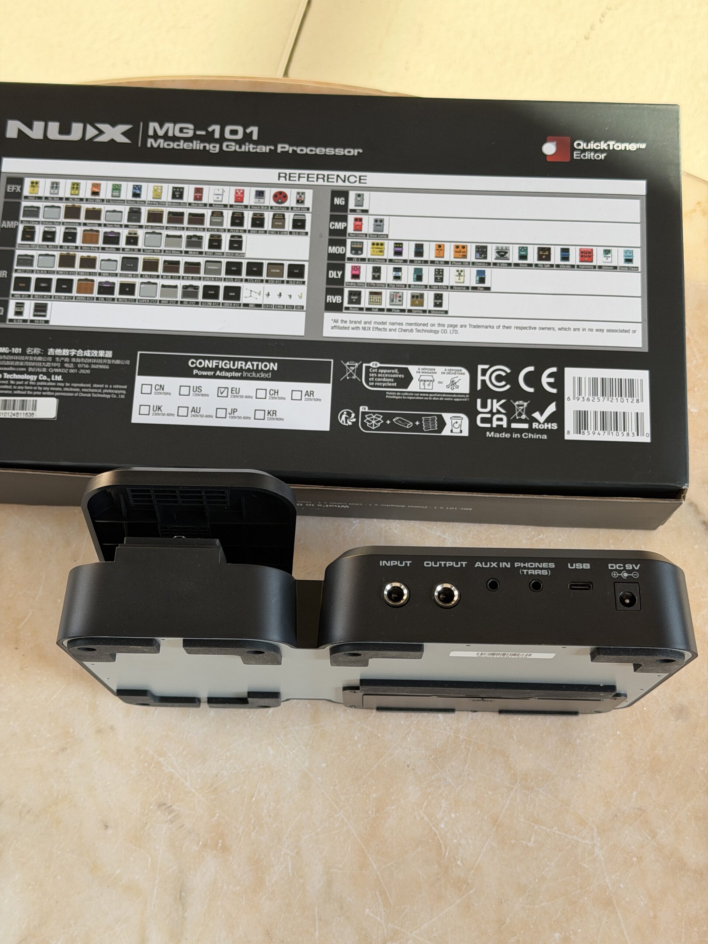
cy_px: 472
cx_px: 354
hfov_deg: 30.3
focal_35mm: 48
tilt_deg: -73.0
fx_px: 1309
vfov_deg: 39.7
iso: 100
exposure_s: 1/185
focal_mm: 6.76
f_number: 1.78
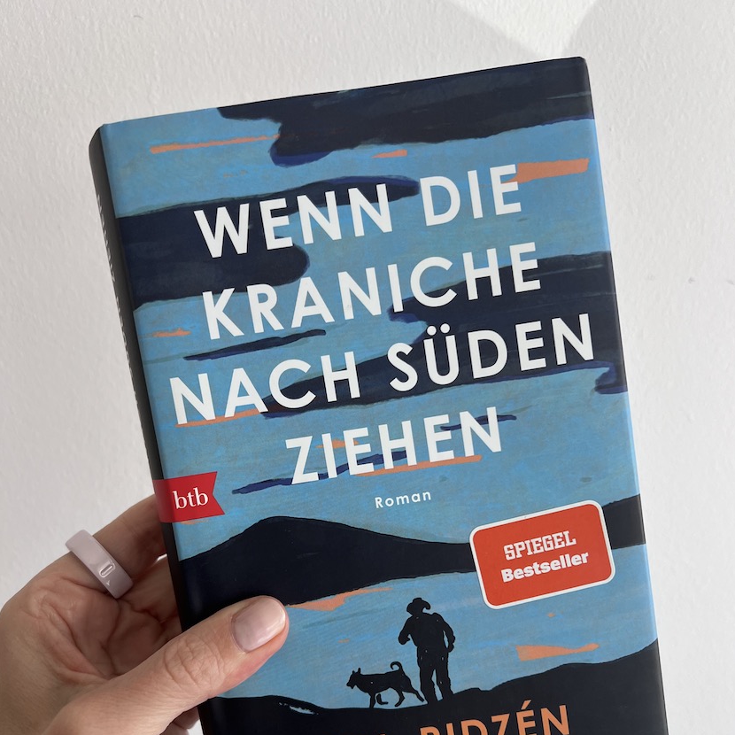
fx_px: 745
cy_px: 489
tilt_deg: -16.9
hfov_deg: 52.5
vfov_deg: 51.6
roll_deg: -2.4
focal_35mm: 31
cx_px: 368
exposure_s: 1/117
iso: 125
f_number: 1.5
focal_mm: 5.7
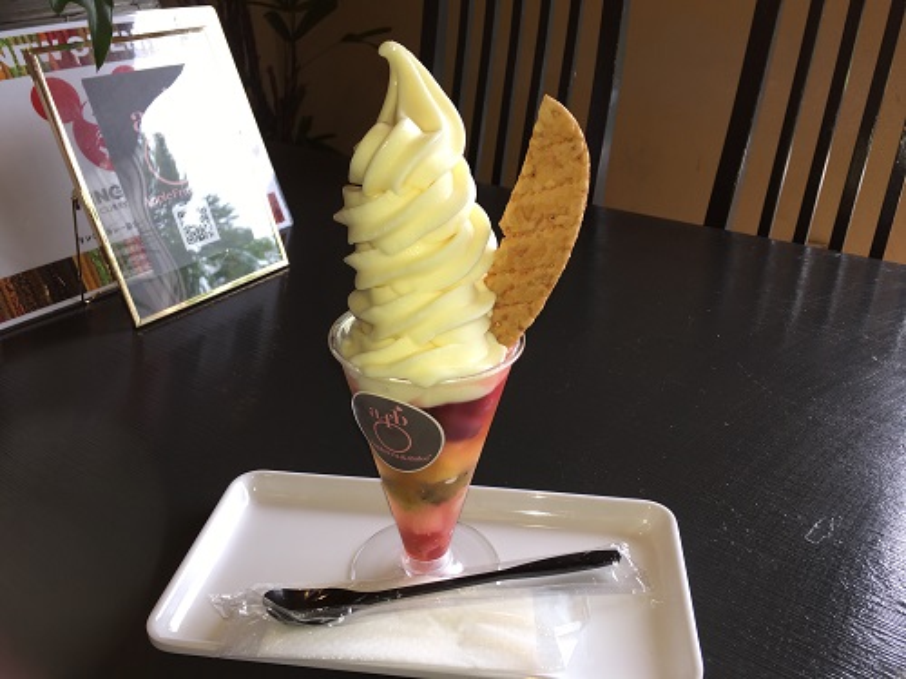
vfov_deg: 48.2
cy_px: 340
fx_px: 759
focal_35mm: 29
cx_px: 453
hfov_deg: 61.7
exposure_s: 1/64
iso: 25
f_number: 2.2
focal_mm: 4.15
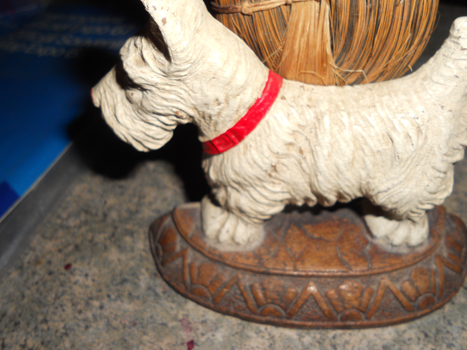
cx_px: 234
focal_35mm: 32
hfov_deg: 56.8
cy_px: 175
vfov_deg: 44.2
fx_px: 432
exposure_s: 1/25
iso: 80
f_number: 8.8
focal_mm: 5.8
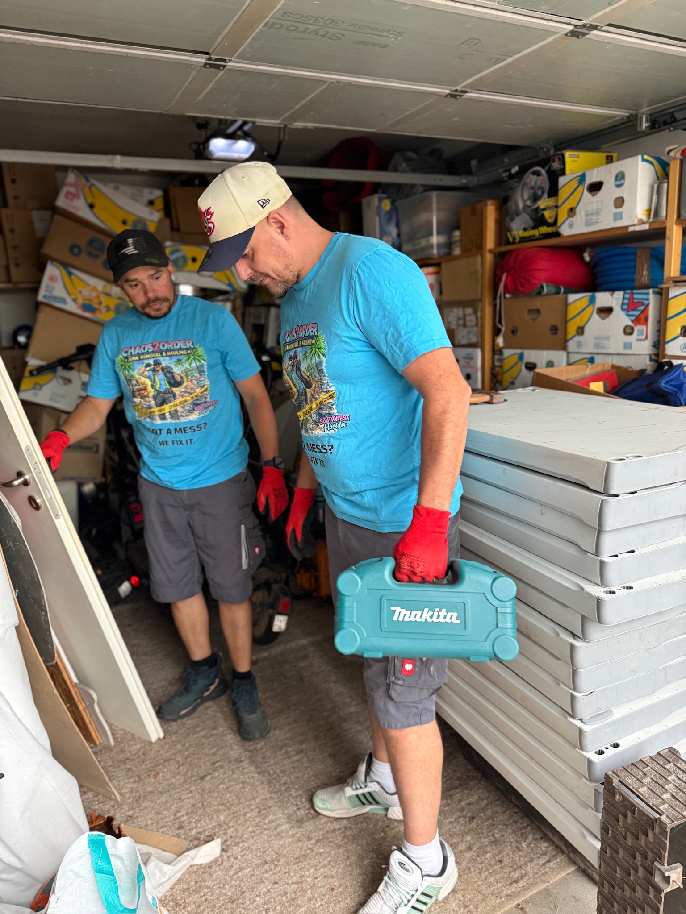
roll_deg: +2.5
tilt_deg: -12.2
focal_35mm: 24
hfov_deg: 56.8
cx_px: 343
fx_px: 634
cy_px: 457
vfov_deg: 71.6
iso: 400
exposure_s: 1/60
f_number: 1.78
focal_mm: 6.76
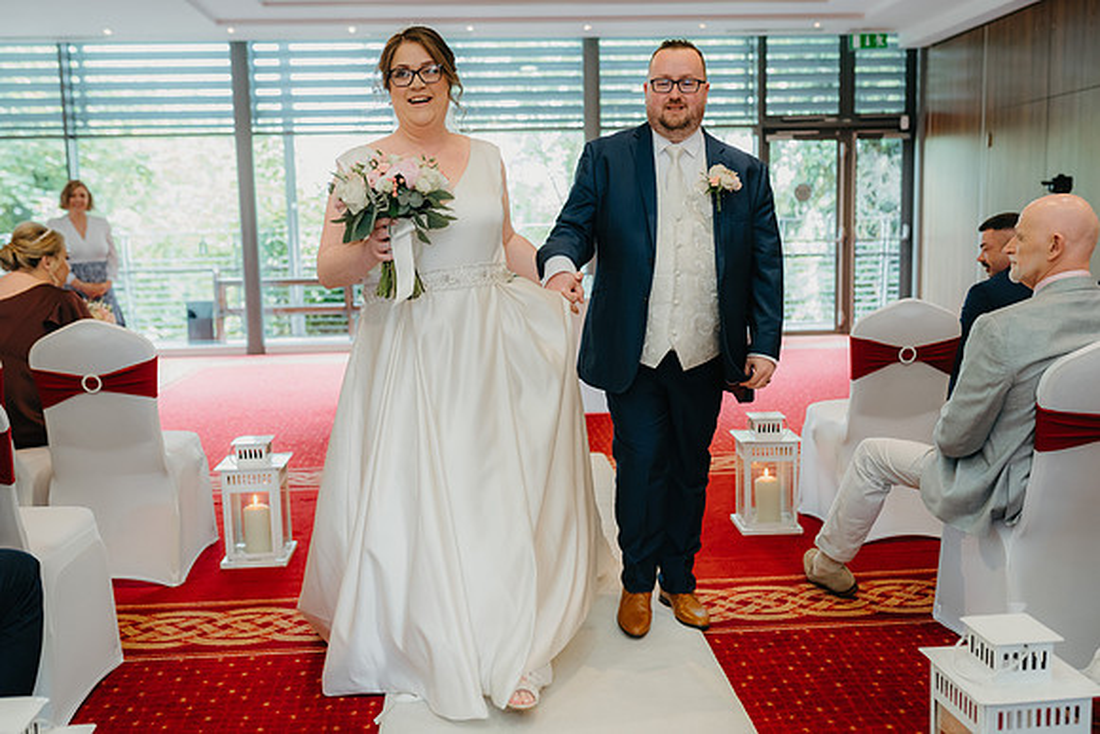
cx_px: 550
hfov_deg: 54.4
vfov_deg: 37.9
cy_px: 367
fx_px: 1070
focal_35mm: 35
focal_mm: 35
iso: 1000
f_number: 2.5
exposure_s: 1/160
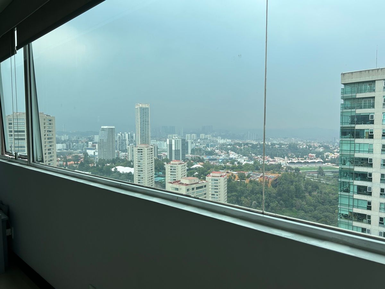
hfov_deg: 67.3
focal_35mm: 26
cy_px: 144
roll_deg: +0.9
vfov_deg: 53.1
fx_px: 289
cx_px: 192
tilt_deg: -3.2
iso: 50
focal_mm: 5.7
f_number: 1.5
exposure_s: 1/3257
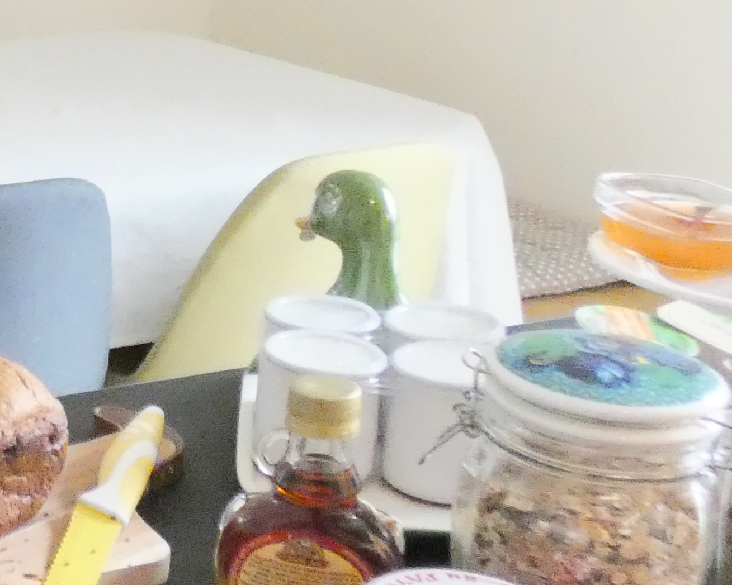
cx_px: -275
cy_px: 256
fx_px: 1581
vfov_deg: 21.0
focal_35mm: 73
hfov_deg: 22.6
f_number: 2.8
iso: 640
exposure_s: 1/60
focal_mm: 3.6
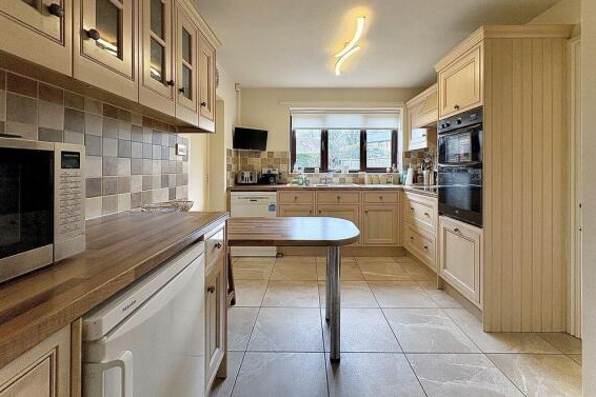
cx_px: 305
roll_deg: +0.9
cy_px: 168
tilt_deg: +0.1
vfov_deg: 76.8
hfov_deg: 100.4
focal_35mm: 15
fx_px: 248
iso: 160
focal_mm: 2.22
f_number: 2.2
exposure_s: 1/100
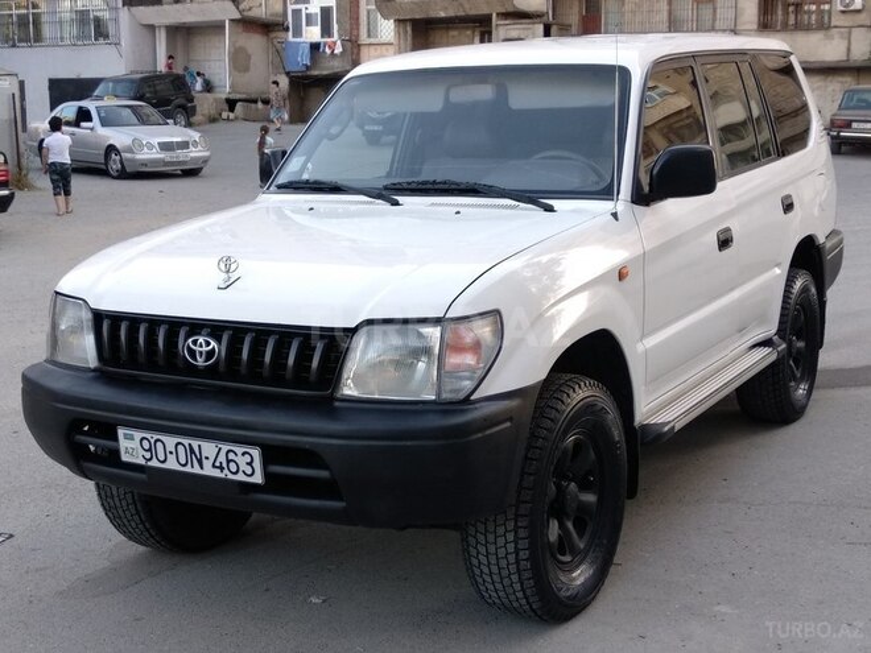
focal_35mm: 26
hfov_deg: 67.3
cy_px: 326
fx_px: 654
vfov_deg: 53.1
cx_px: 436
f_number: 2.2
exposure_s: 1/101
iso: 125
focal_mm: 3.81
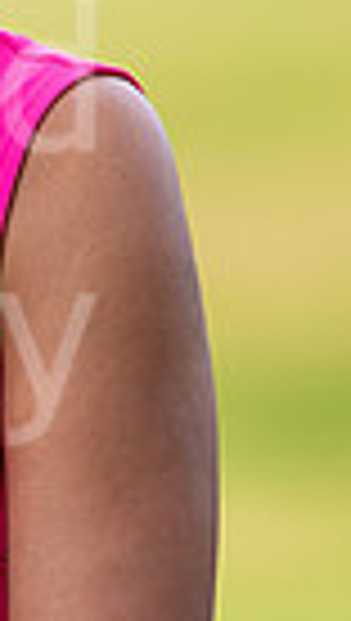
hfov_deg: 0.6
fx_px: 32576
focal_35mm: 1976
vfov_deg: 1.1
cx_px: -477
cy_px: 119
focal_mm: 300
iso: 100
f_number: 4.5
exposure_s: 1/640
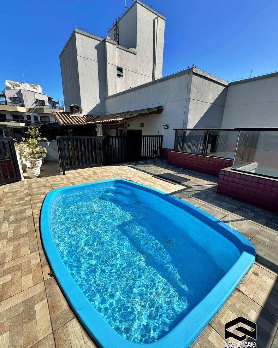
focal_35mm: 15
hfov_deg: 84.0
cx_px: 137
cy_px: 176
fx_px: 154
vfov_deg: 96.8
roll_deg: -1.7
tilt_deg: -16.1
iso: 40
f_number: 2.2
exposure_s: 1/2020
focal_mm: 2.22
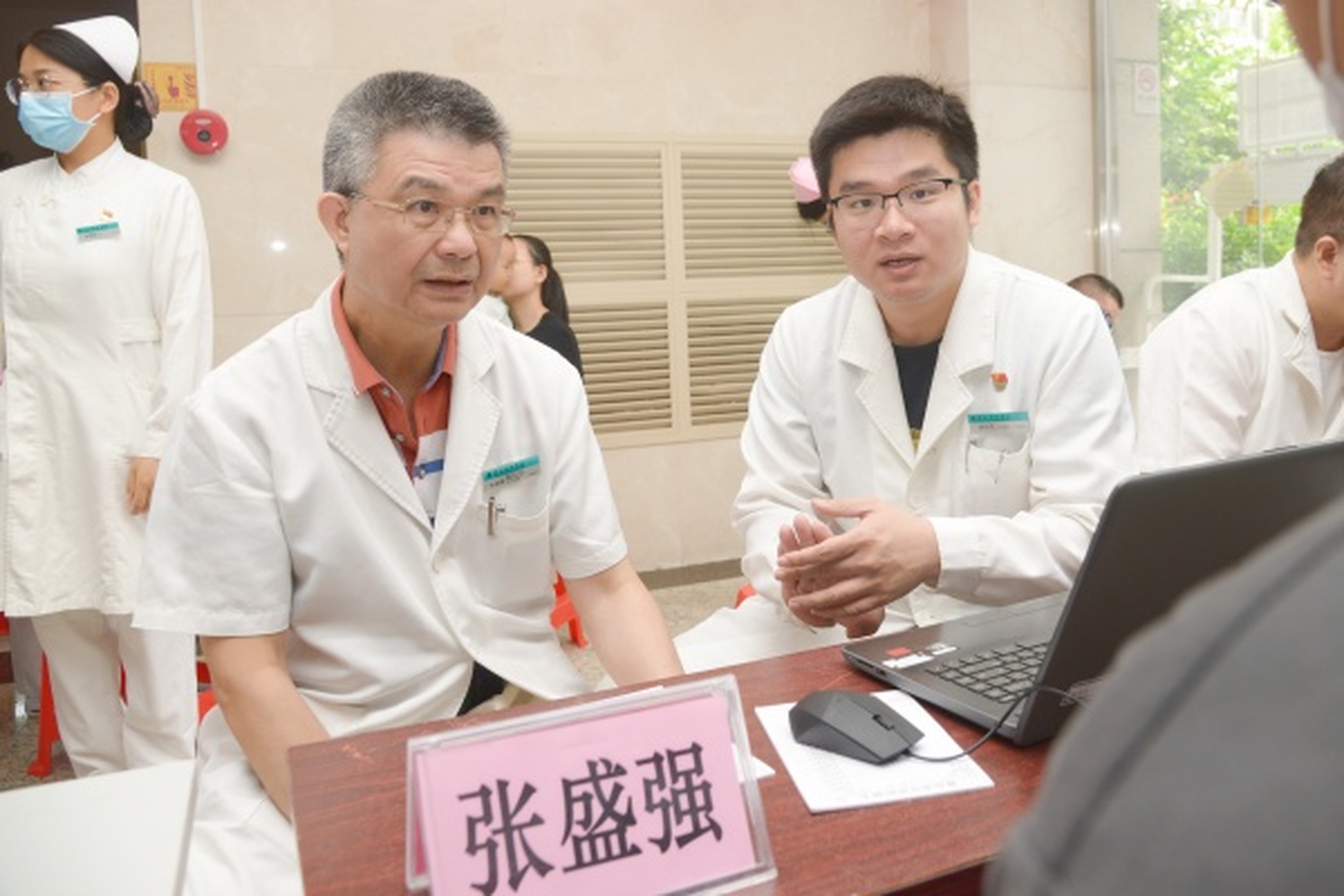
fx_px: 896
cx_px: 672
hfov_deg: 73.7
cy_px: 448
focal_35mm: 24
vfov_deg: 53.1
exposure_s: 1/60
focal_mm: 24
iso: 400
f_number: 5.6
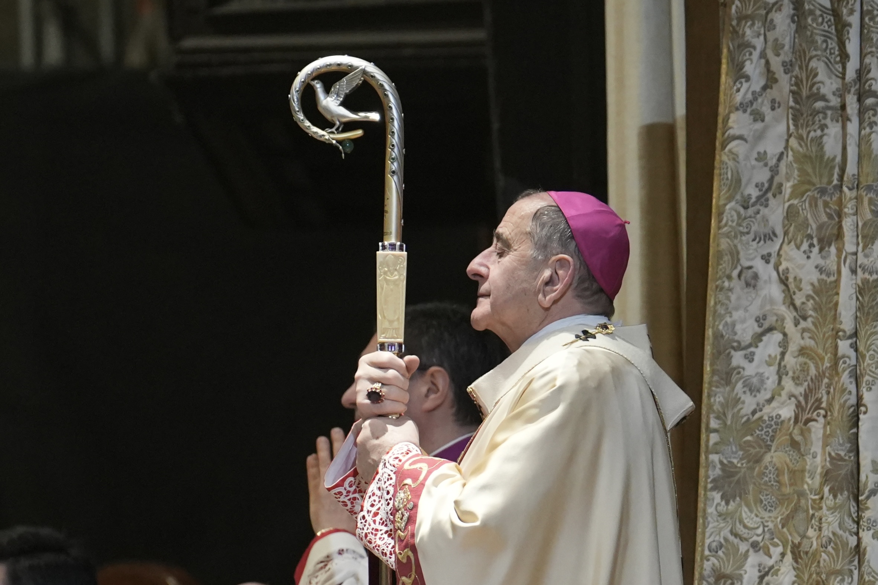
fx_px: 3658
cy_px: 292
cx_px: 439
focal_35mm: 150
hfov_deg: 13.7
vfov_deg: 9.1
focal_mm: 150
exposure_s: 1/160
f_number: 2.8
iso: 3200
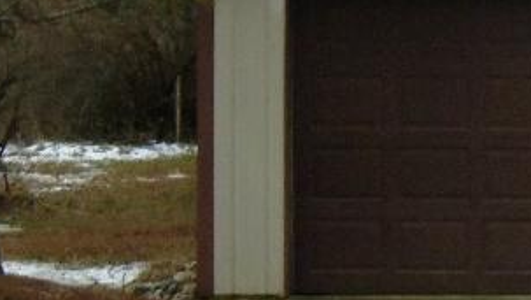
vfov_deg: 4.9
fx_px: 3523
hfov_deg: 8.4
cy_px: 107
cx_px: 878
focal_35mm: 250
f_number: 5.5
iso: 250
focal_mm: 12
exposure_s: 1/250
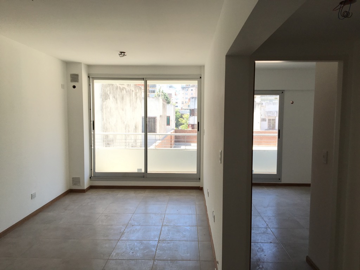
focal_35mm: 29
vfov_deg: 48.2
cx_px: 180
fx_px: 302
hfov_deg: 61.7
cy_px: 135
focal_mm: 4.15
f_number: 2.2
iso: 25
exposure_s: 1/275
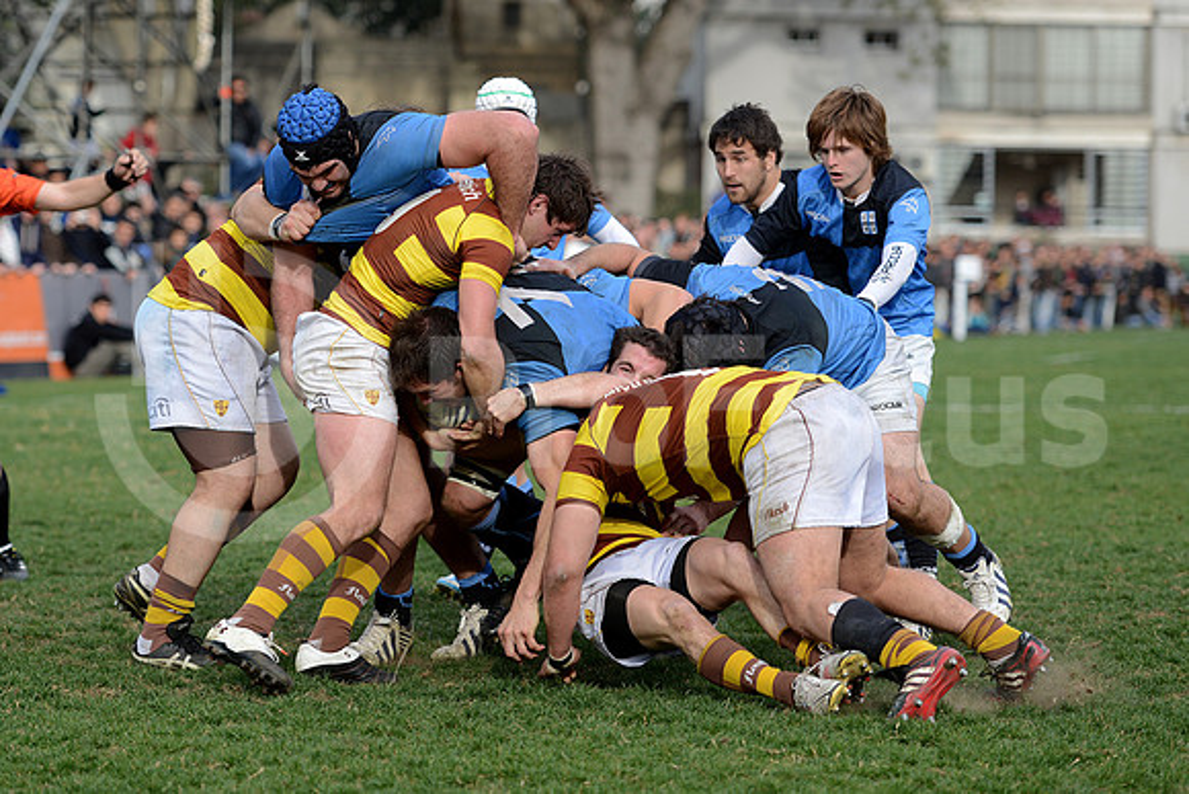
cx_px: 594
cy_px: 397
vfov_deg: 11.8
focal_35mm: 116
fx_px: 3832
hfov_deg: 17.6
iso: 320
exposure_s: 1/1000
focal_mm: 116
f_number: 2.8
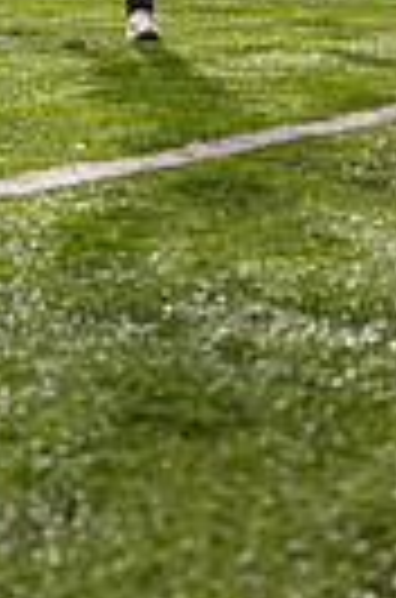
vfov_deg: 16.9
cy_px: -247
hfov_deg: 11.7
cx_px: -176
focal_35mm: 112
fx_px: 1858
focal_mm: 33
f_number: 3.2
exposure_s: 1/500
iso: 1250
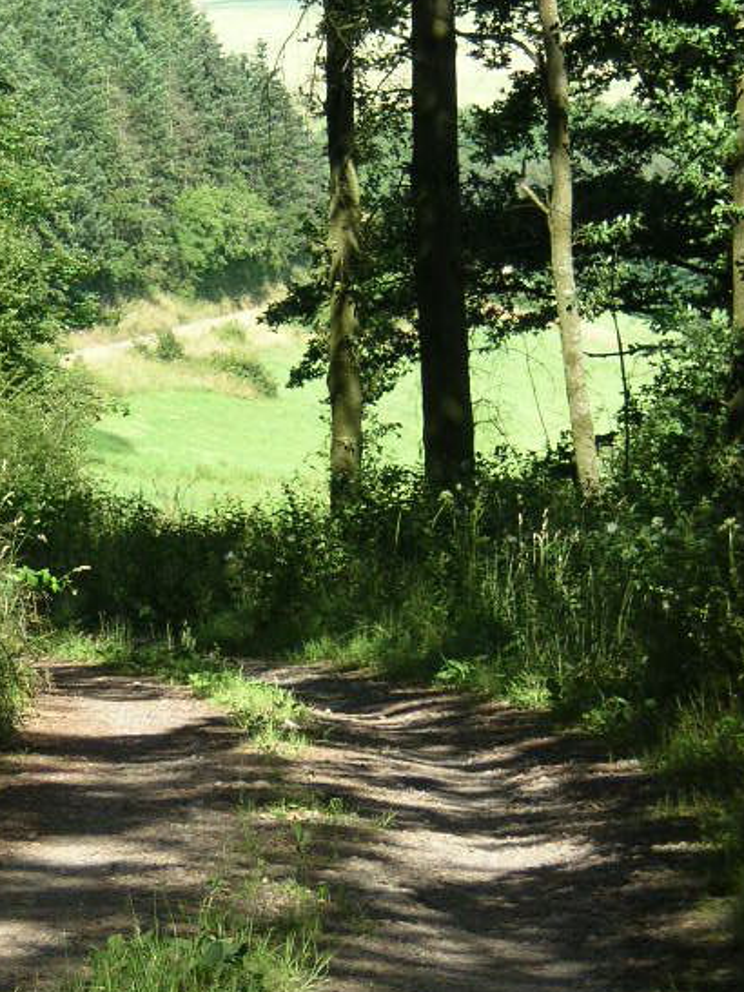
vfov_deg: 12.3
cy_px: 435
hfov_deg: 9.2
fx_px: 4616
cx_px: 185
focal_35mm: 161
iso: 50
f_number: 3.4
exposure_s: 1/232
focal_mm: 14.2
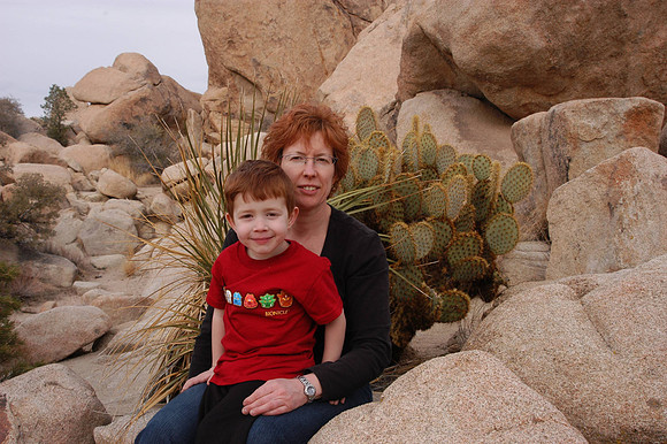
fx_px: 667
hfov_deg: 53.2
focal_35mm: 36
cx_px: 334
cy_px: 222
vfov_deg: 36.8
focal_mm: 24
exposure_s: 1/250
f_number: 8
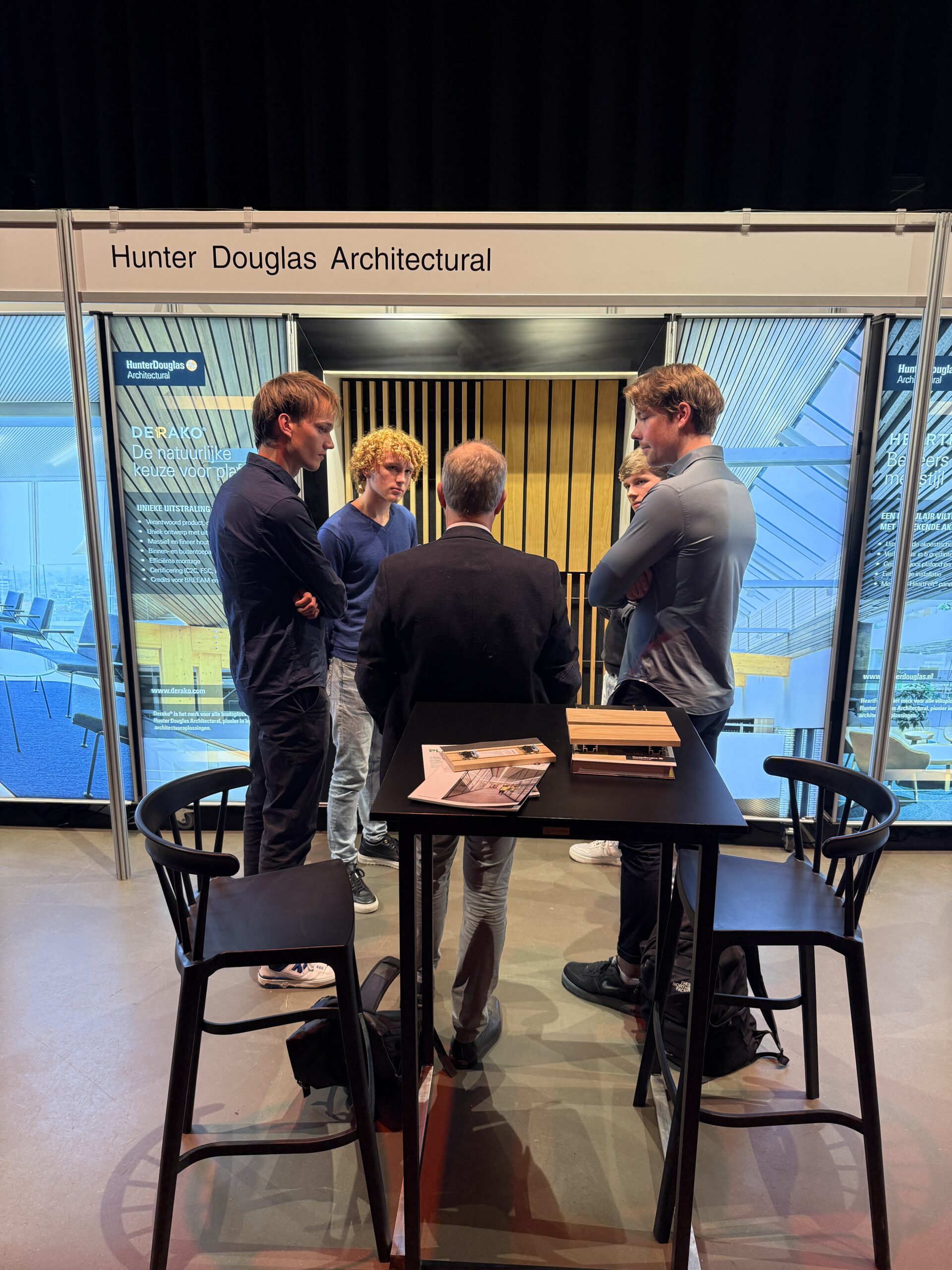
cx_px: 476
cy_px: 635
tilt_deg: -12.6
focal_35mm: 24
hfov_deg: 56.8
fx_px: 880
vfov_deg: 71.6
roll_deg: -0.7
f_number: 1.78
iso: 200
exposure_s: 1/50
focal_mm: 6.76
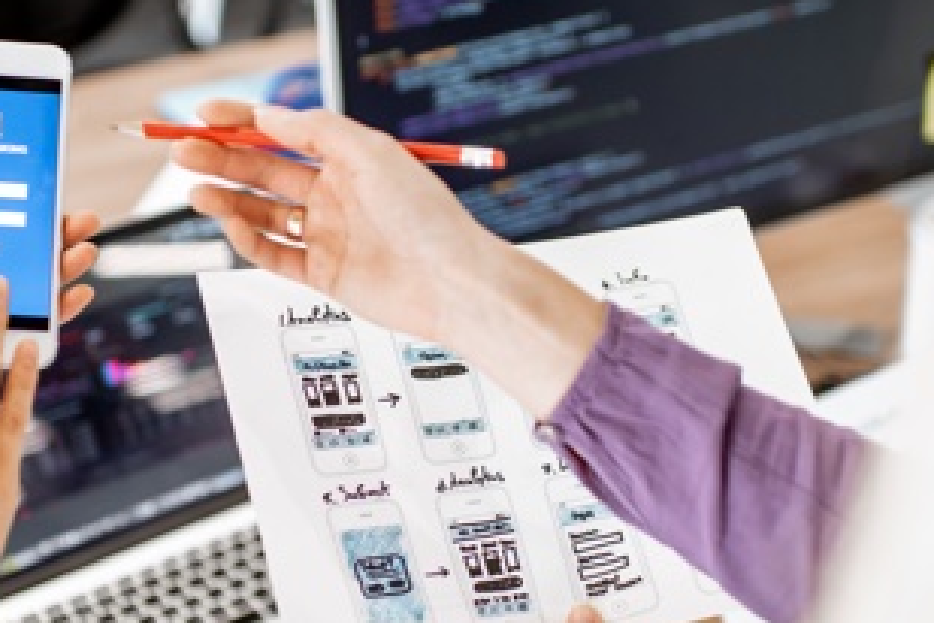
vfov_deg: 20.0
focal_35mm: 68
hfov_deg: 29.5
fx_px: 1764
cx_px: 348
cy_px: 327
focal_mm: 35
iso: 400
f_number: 2
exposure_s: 1/200
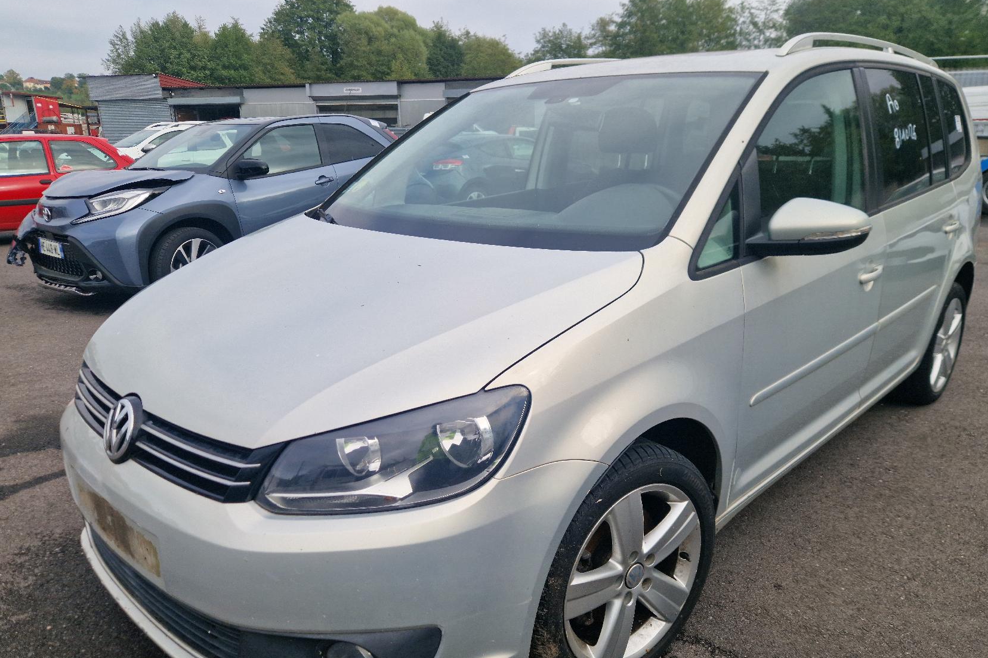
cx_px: 517
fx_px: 713
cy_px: 365
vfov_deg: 49.5
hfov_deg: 69.4
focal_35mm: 26
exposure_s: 1/714
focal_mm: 5.4
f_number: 1.8
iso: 50
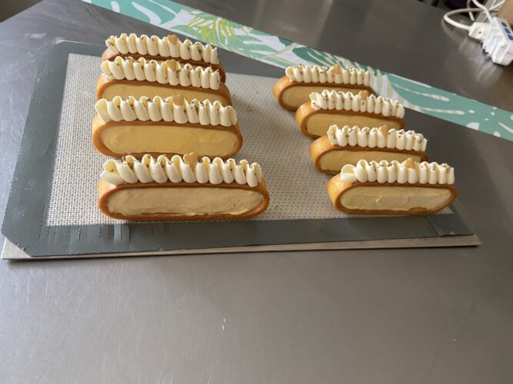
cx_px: 256
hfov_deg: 67.3
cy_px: 192
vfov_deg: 53.0
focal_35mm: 26
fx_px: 385
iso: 200
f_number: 1.8
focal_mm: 4.25
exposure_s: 1/60
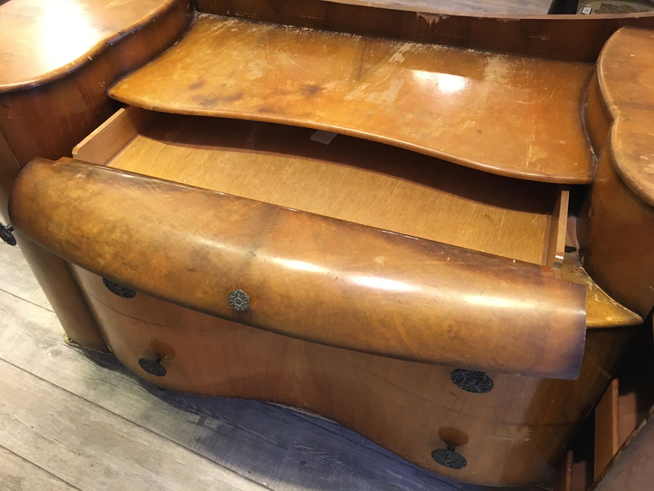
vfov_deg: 48.2
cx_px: 327
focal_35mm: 29
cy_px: 246
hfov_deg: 61.7
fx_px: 548
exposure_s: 1/25
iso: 200
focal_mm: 4.15
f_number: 2.2
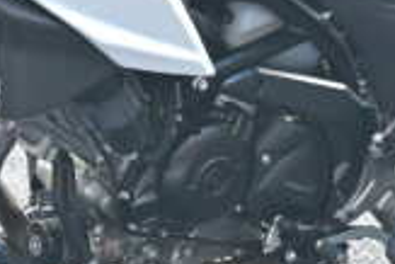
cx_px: -322
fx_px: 3800
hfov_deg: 5.8
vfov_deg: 3.9
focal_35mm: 346
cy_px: -266
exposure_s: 1/160
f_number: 5.6
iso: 400
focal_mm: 47
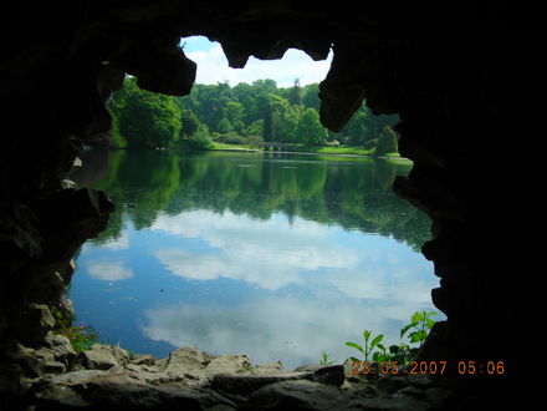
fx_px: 600
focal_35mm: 38
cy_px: 206
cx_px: 274
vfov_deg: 37.7
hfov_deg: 49.0
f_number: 6.4
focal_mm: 6.3
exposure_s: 1/161
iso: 50
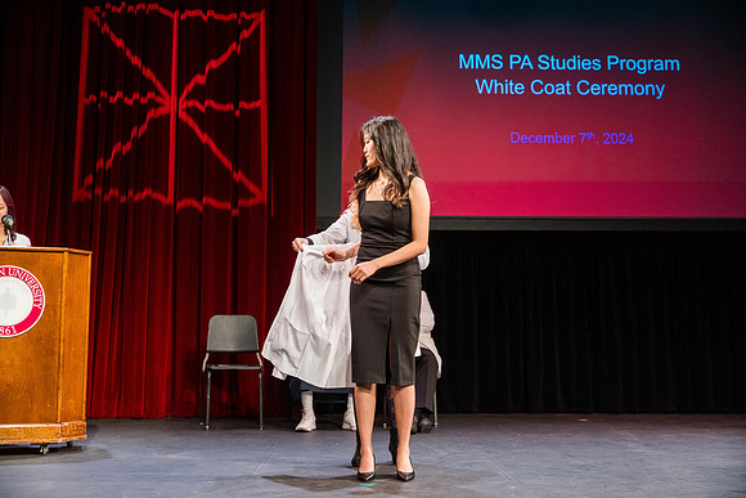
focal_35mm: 44
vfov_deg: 30.3
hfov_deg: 44.2
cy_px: 249
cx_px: 373
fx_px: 918
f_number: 3.5
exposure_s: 1/320
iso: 1250
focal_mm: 44.3
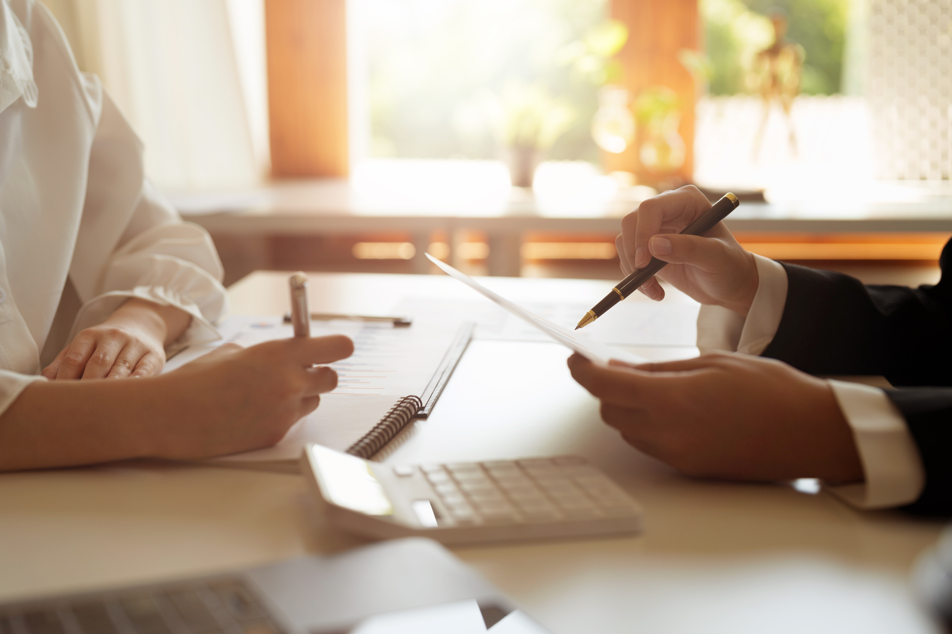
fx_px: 1322
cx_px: 476
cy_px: 317
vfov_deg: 27.0
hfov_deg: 39.6
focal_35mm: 50
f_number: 2.8
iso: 100
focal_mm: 50
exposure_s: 1/125
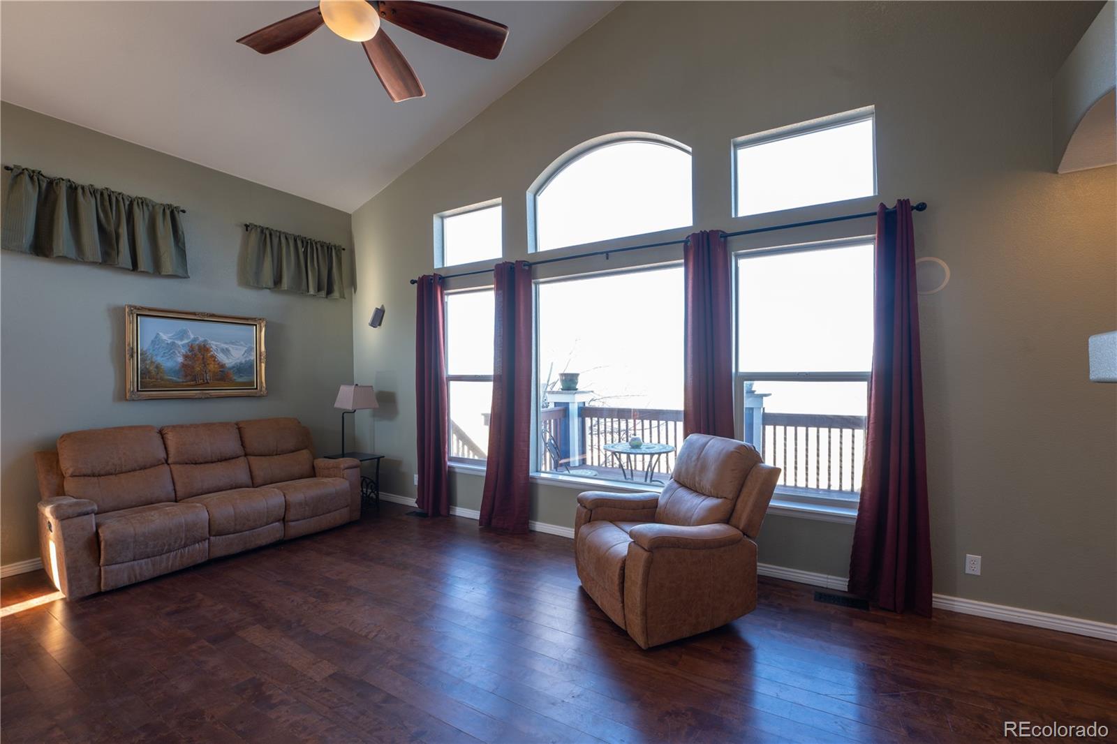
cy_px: 372
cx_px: 558
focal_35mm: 15
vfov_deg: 76.6
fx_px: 471
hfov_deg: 99.7
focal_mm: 15.2
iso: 100
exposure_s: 1/4
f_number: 8
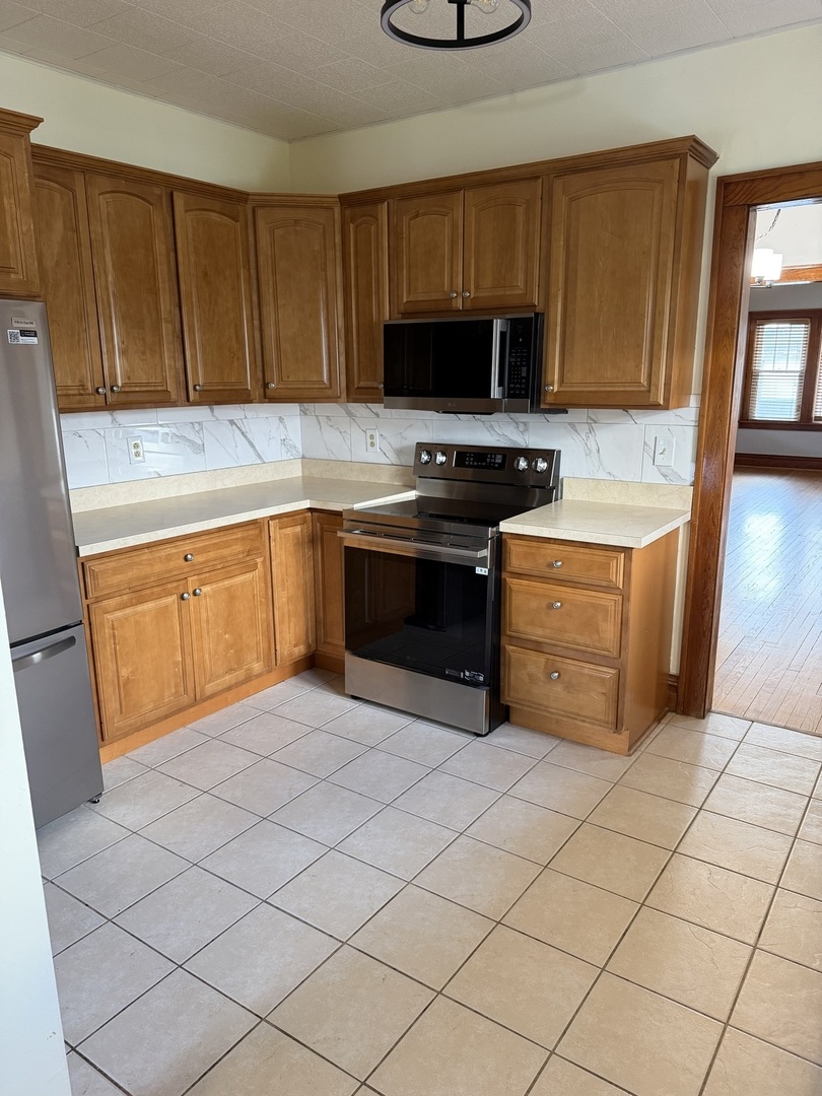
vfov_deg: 71.6
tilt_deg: -14.8
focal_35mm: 24
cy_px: 548
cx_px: 411
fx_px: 760
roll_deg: +0.5
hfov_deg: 56.8
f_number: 1.78
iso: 250
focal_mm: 6.76
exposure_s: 1/60
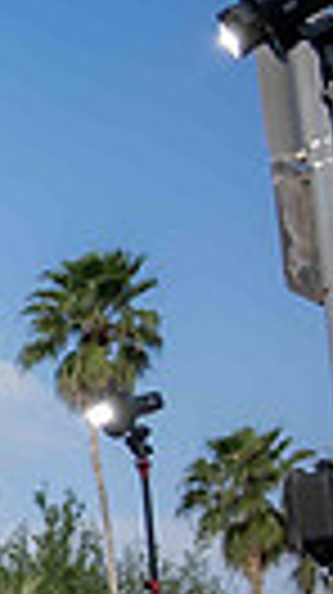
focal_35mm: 92
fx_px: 1448
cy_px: 767
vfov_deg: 21.1
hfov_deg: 8.2
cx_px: -968
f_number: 2.8
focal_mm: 20
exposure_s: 1/1250
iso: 125
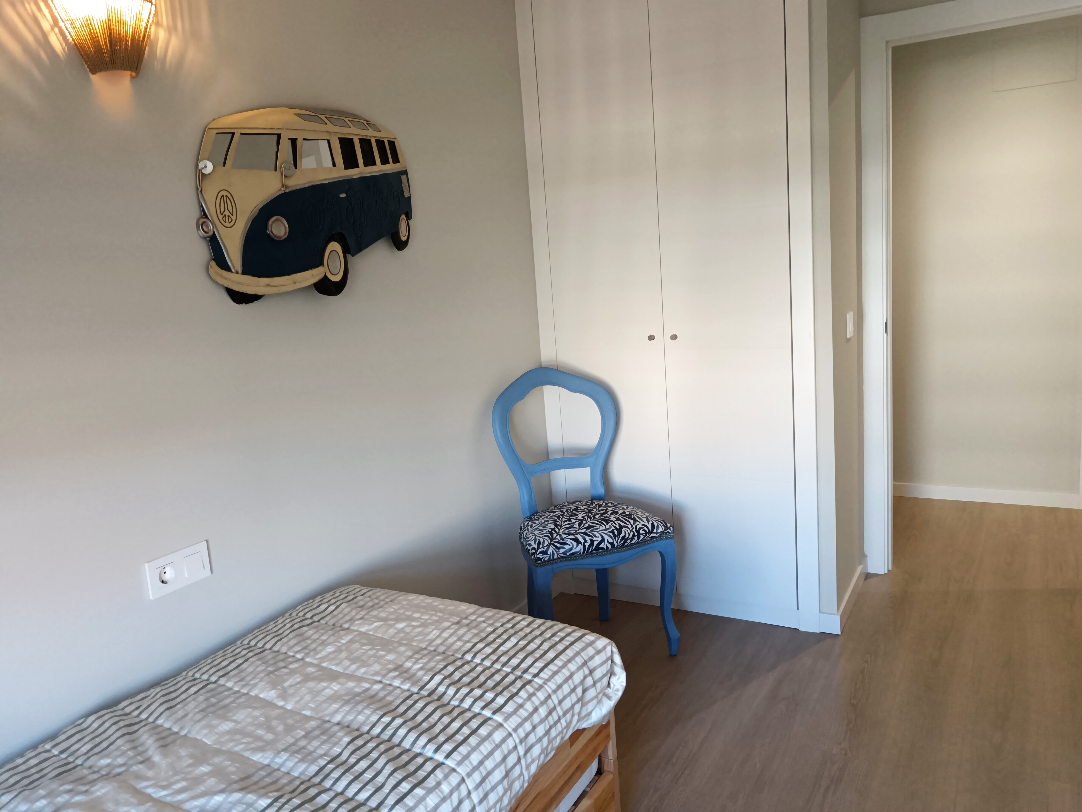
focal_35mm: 27
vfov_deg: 51.4
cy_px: 406
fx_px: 844
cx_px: 541
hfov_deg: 65.3
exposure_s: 1/100
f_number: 1.9
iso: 896
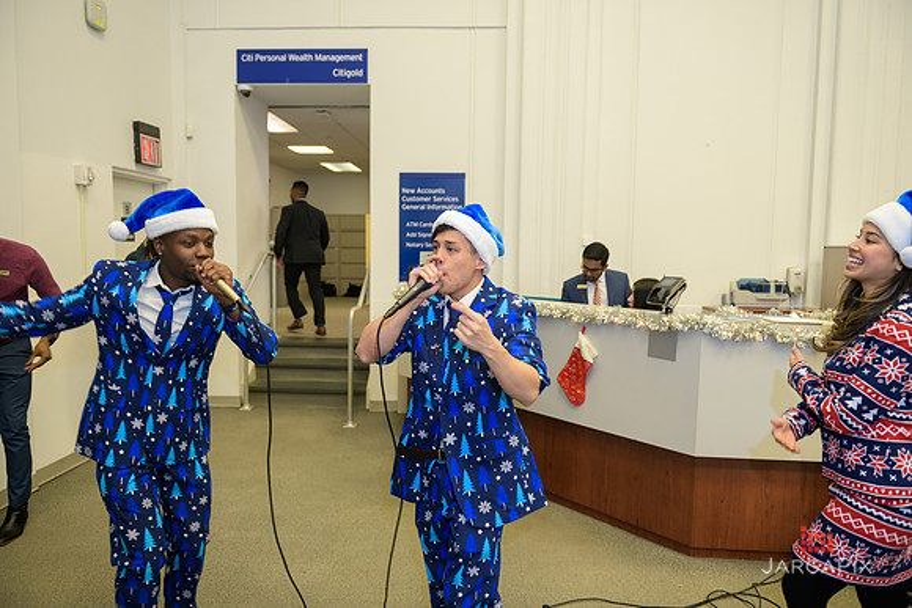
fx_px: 608
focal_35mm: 24
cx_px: 456
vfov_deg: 53.2
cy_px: 304
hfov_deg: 73.7
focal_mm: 24
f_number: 3.2
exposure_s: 1/125
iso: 1000
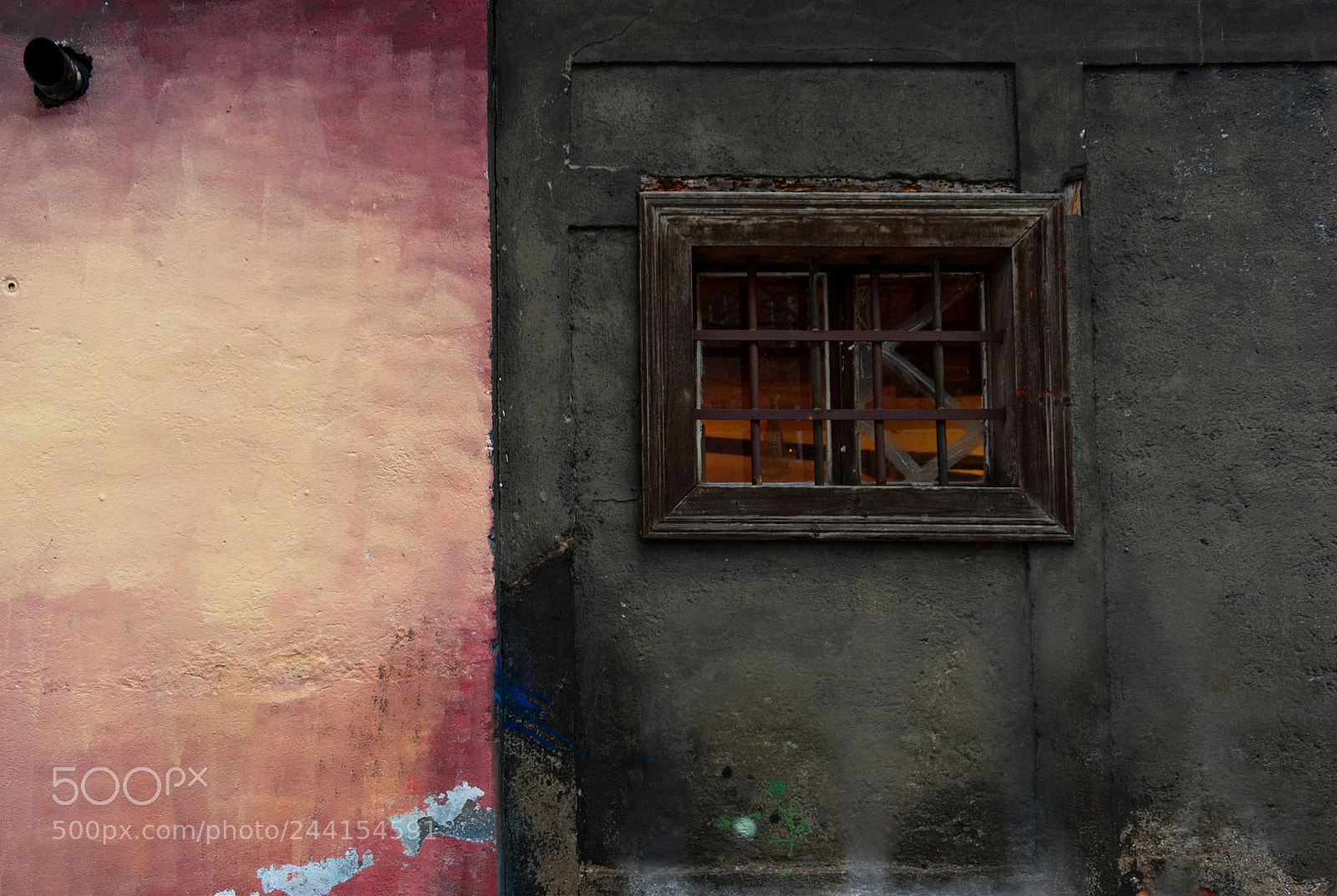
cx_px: 668
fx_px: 1153
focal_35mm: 31
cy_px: 448
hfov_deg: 60.2
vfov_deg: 42.5
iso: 800
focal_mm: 21
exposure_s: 1/60
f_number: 3.8
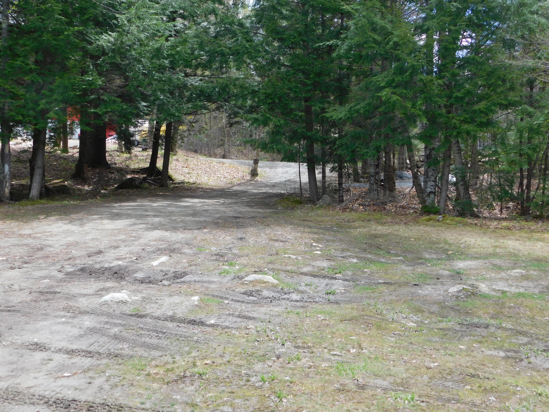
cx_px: 274
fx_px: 634
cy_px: 206
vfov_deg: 36.0
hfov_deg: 46.8
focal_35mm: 40
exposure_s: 1/320
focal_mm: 7.1
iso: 125
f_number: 3.6
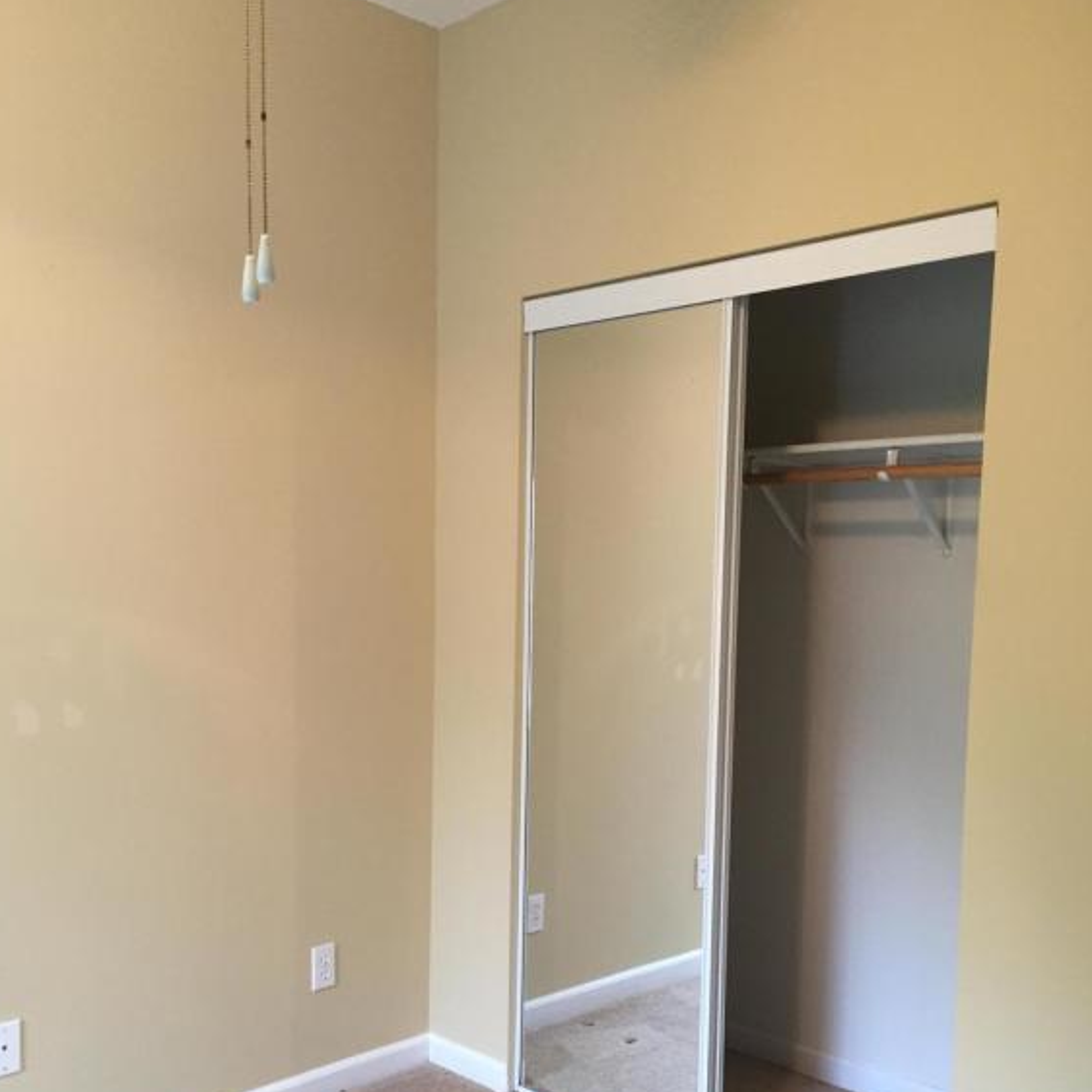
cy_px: 684
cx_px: 538
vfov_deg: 46.8
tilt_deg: -5.1
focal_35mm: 35
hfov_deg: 47.2
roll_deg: -1.1
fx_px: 1249
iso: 125
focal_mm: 4.15
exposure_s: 1/30
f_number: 2.2
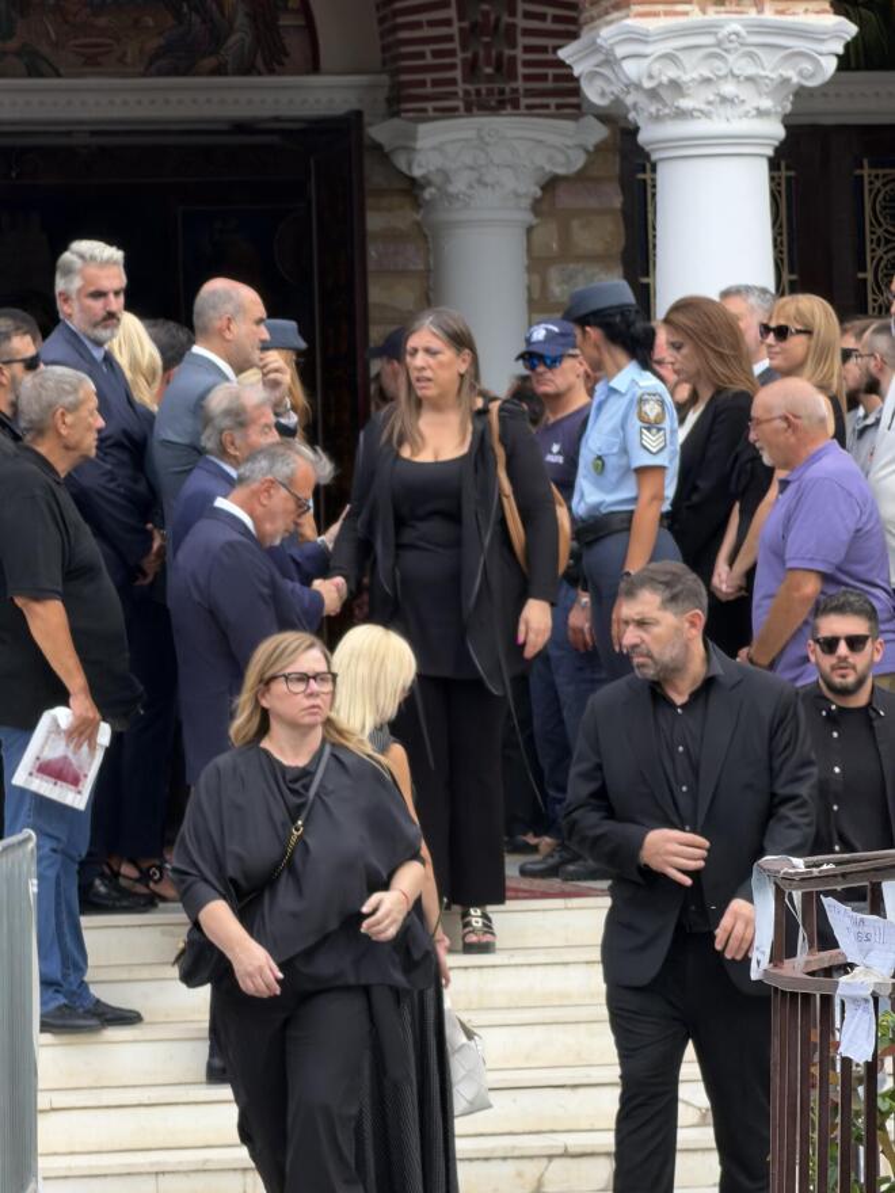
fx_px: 6895
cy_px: 596
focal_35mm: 200
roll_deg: +2.1
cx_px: 448
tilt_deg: +0.8
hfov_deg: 7.4
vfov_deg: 9.9
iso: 50
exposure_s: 1/395
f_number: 2.8
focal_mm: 16.89
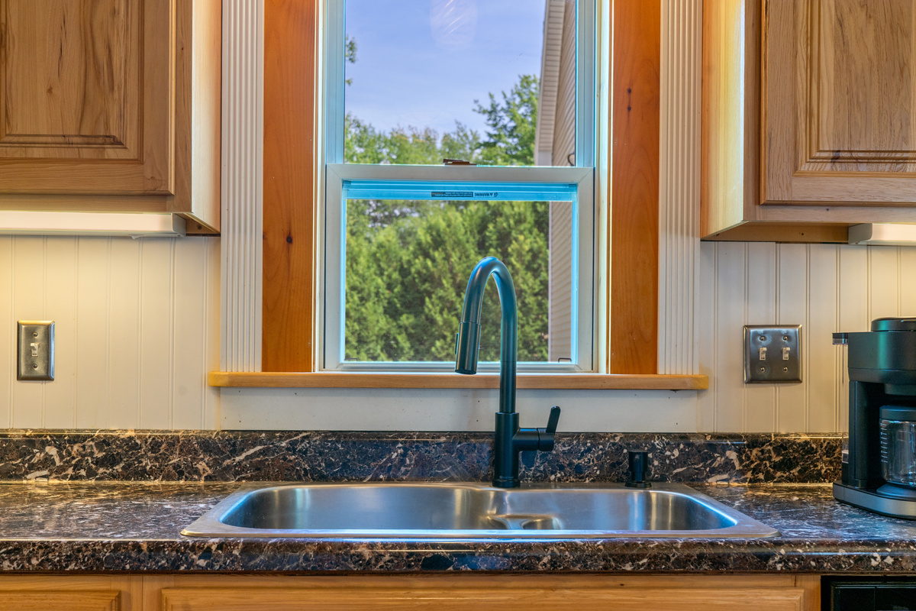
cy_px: 306
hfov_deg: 51.9
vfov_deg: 35.9
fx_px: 941
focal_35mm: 37
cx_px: 458
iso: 250
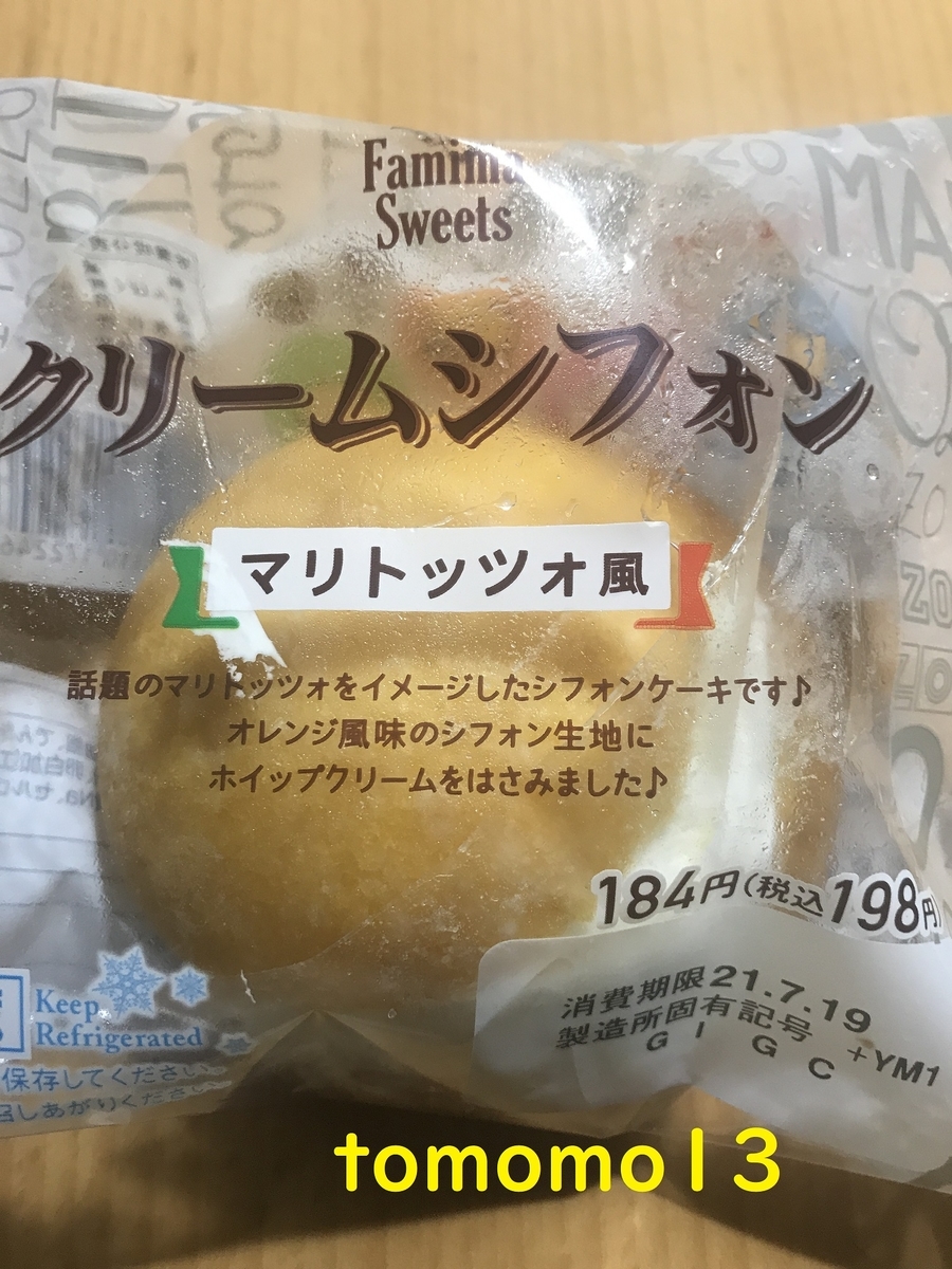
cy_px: 634
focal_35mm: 28
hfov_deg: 49.7
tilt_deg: -71.0
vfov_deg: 63.4
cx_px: 476
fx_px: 1027
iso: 40
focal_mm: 3.99
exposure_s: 1/24
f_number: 1.8
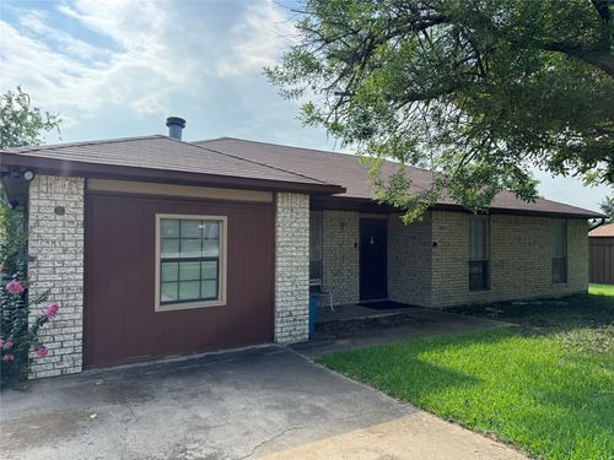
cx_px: 307
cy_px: 230
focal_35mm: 24
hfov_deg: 71.6
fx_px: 426
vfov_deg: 56.8
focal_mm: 6.76
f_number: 1.78
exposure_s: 1/1980
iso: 80
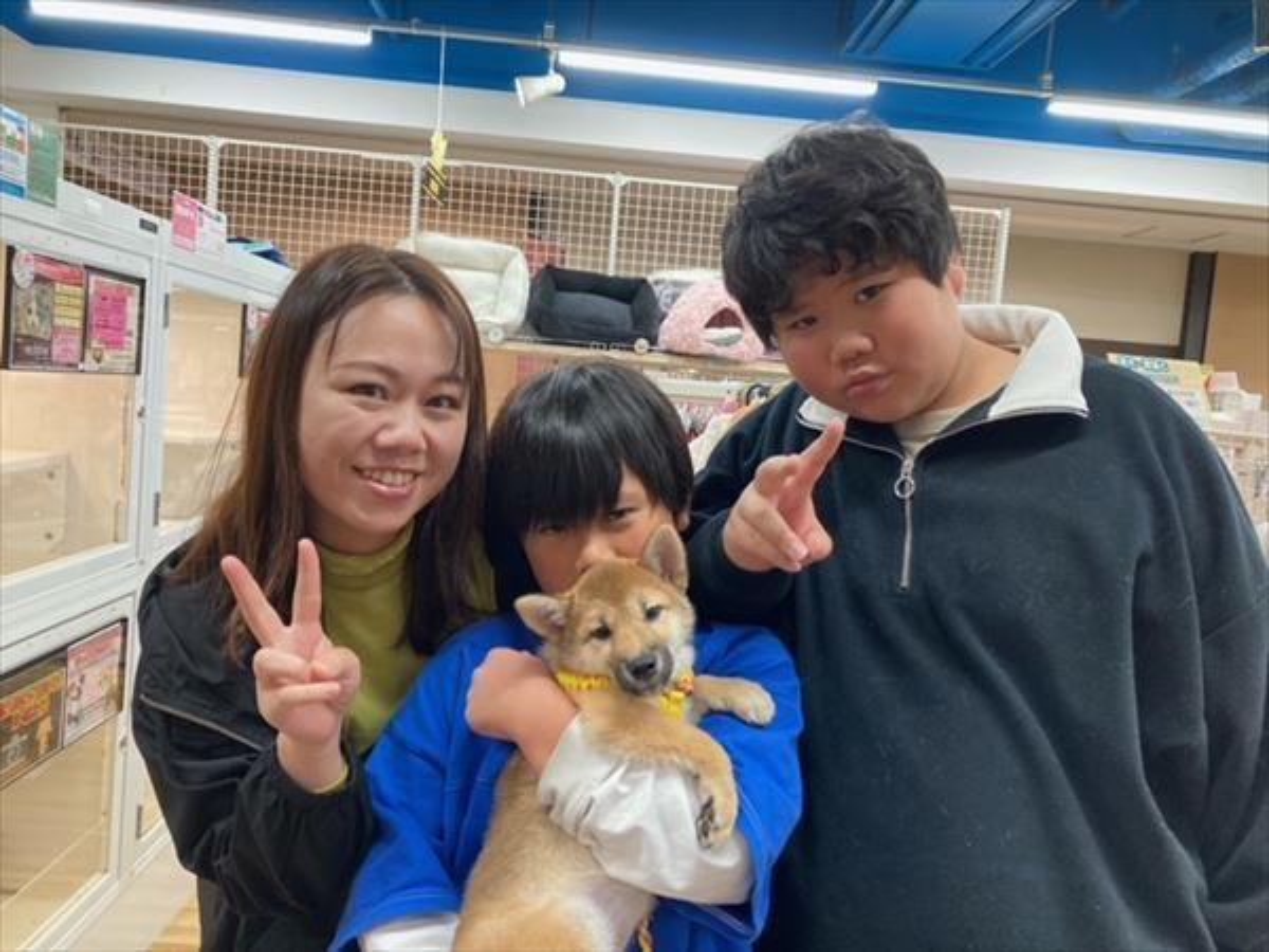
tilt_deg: -3.2
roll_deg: -4.2
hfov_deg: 63.4
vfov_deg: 49.7
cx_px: 634
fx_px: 1026
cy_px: 476
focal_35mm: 28
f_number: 1.8
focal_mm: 3.99
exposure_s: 1/60
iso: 125
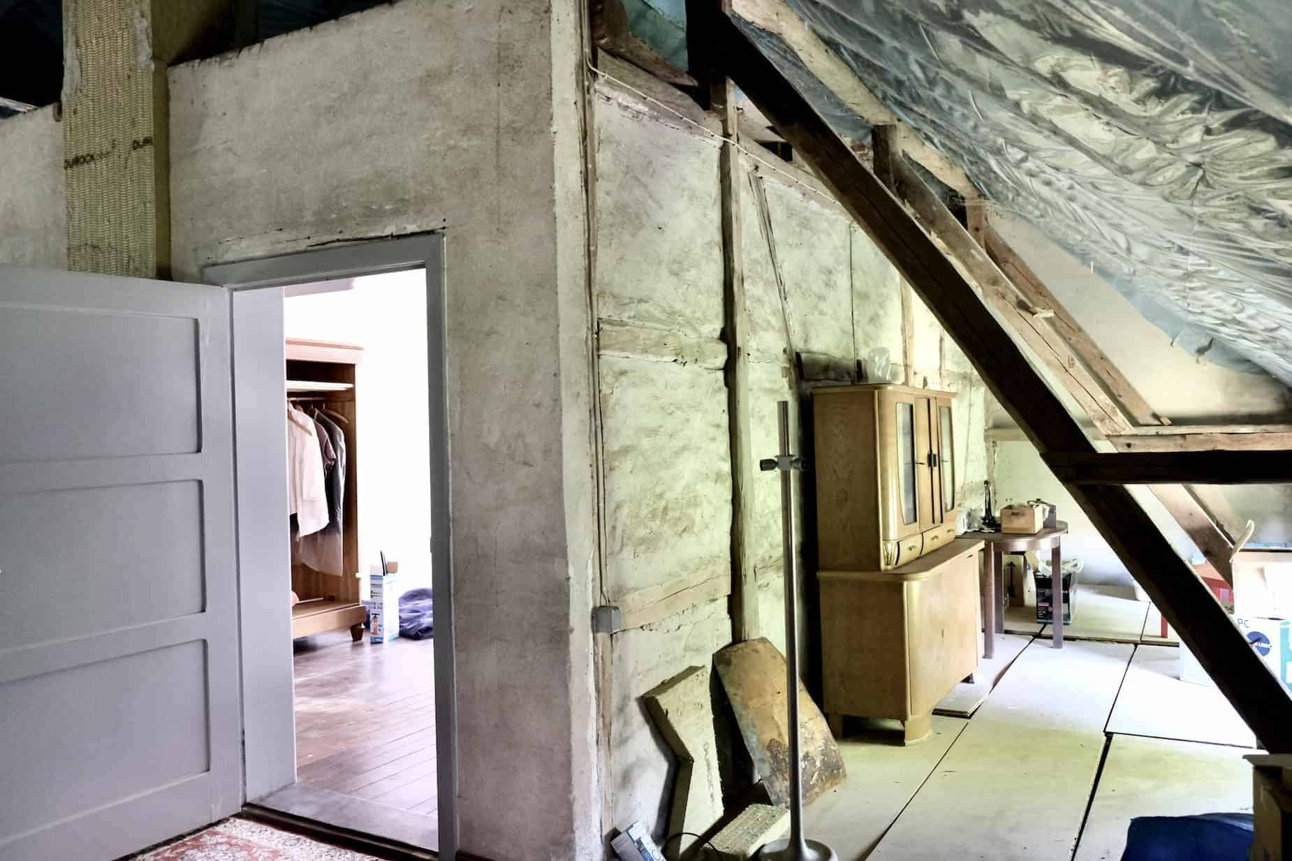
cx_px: 646
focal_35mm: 27
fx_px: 969
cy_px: 430
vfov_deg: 47.9
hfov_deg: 67.4
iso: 3200
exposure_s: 1/26
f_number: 2.8
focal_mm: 18
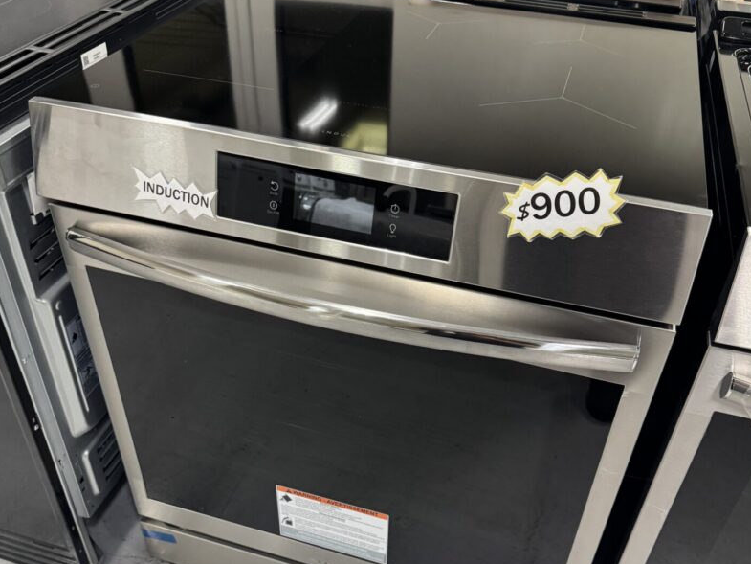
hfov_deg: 55.3
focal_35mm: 33
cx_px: 386
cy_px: 327
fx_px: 716
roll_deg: -3.0
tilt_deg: -39.6
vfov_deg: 42.8
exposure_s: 1/60
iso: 400
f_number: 1.78
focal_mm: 6.76
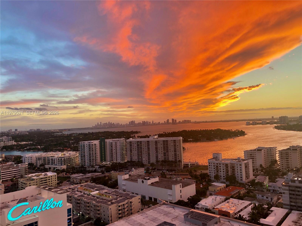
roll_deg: +3.2
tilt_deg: +3.4
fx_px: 244
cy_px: 113
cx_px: 151
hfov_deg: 63.4
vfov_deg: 49.7
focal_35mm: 28
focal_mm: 4
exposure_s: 1/120
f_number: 1.8
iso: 64
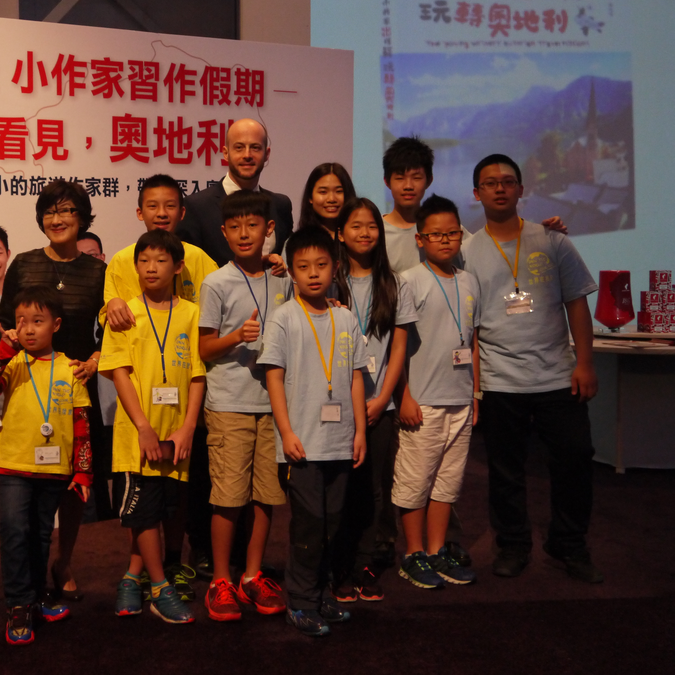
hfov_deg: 31.5
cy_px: 311
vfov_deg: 32.2
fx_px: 1169
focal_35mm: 53
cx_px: 153
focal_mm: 19
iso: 800
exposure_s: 1/50
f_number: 4.2
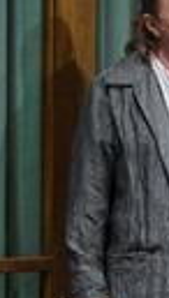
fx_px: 11087
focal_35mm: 1398
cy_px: 249
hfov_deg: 0.9
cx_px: 427
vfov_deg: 1.5
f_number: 6.3
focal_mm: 382
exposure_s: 1/160
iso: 3200
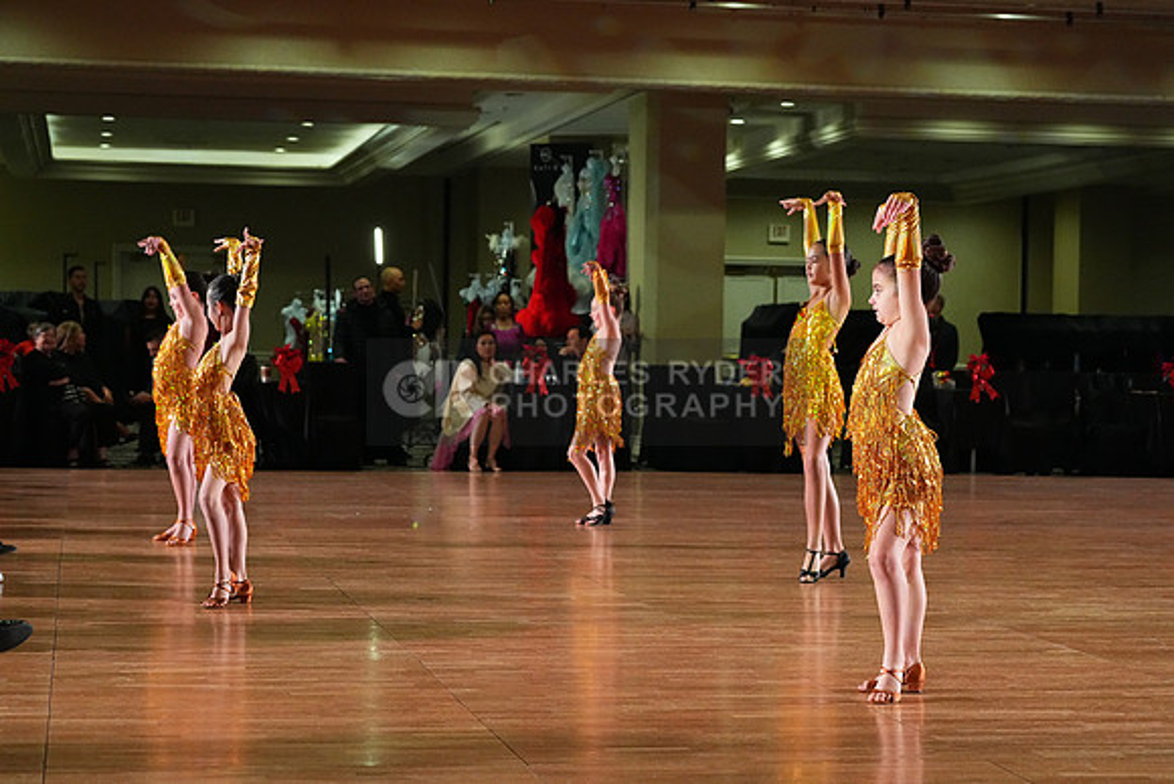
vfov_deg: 16.5
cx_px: 587
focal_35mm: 83
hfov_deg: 24.5
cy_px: 392
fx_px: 2707
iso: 8000
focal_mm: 83
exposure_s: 1/400
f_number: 6.3
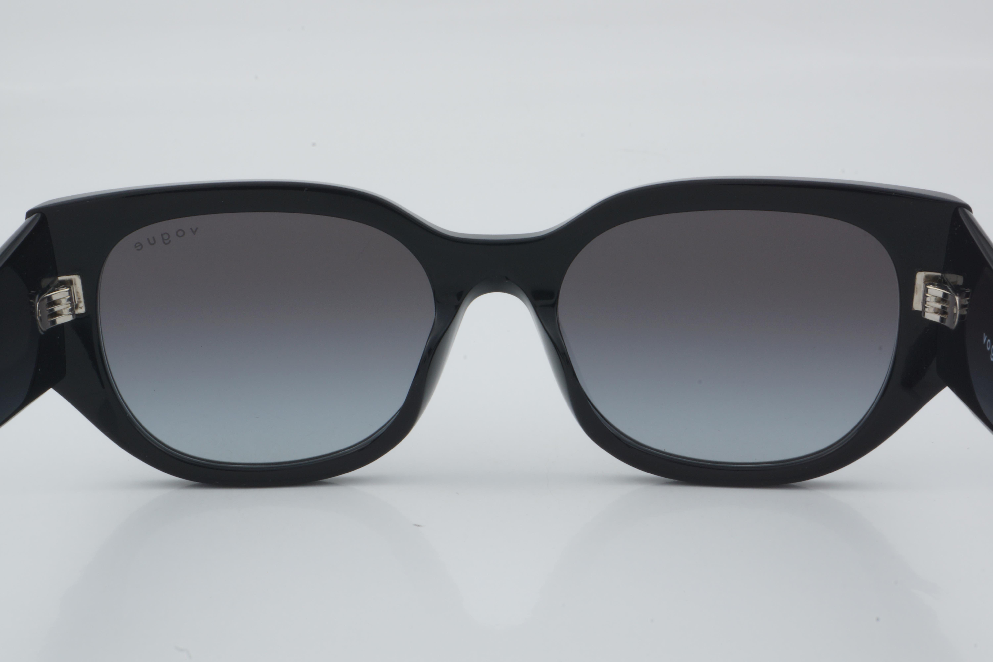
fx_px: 2069
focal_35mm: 75
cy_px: 331
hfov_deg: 27.0
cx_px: 496
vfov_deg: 18.2
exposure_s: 1/3
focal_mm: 50
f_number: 32
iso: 100
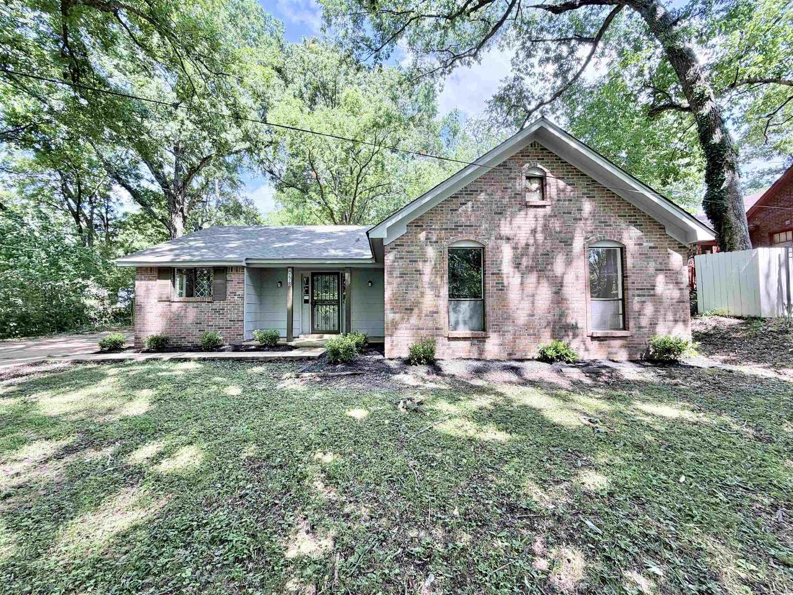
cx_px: 396
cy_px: 298
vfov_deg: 85.7
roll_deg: +0.6
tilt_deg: +2.0
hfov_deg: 102.1
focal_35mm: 14
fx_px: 321
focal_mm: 2.22
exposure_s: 1/152
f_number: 2.2
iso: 50
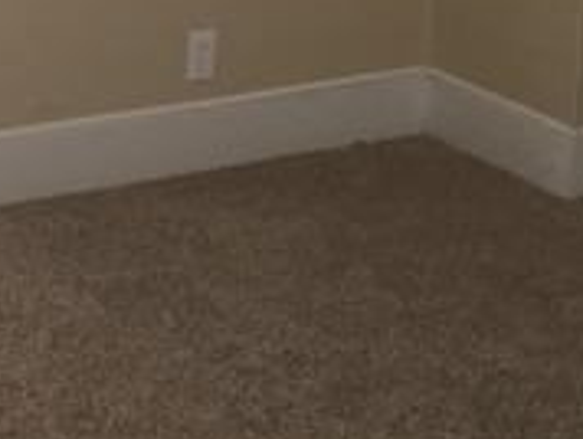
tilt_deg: -6.2
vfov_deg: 13.3
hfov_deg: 17.8
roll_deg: +0.6
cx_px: -157
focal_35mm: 104
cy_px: -249
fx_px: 1754
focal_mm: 4.15
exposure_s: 1/30
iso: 40
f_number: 2.2
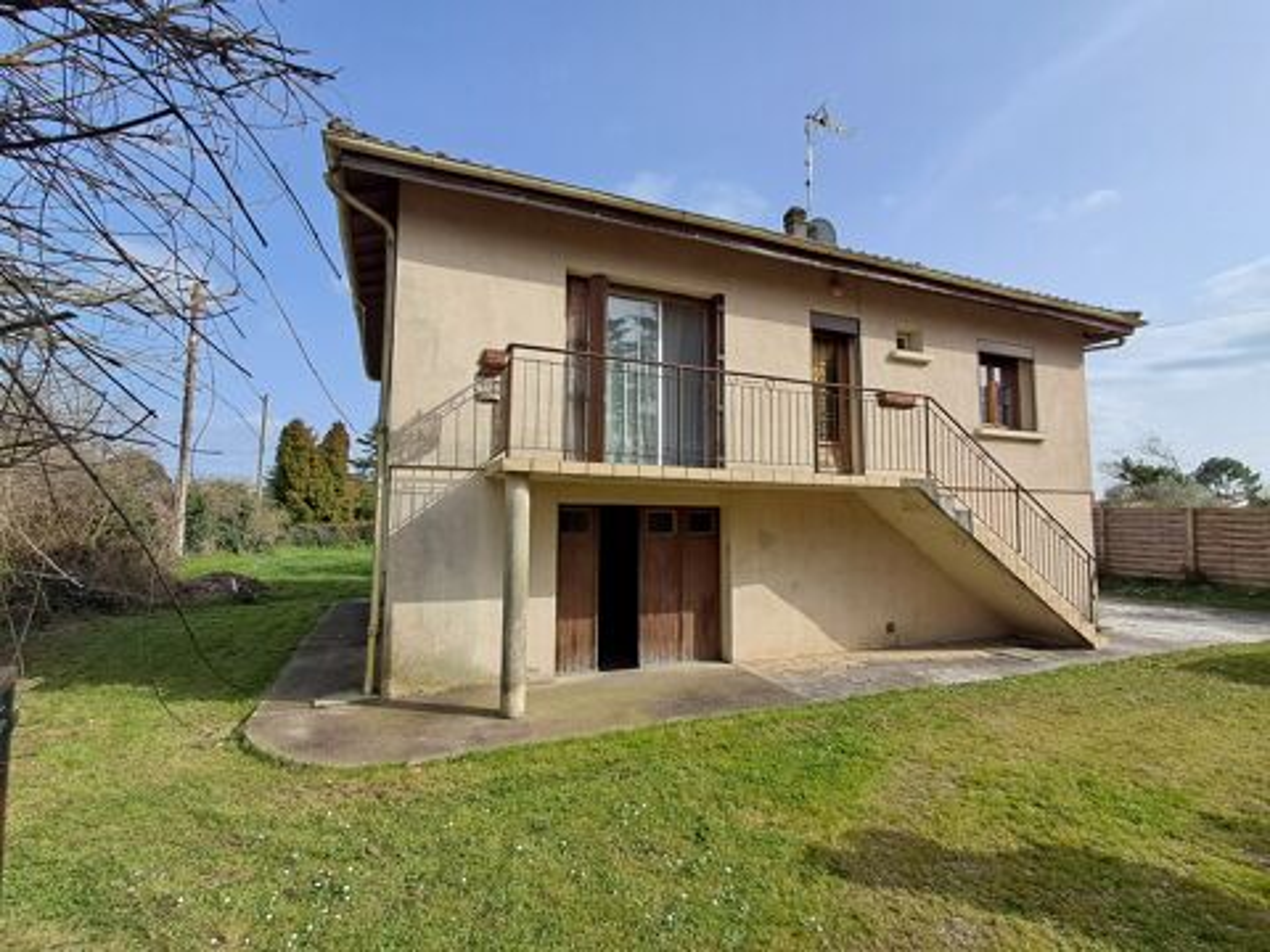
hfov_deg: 94.5
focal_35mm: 16
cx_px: 635
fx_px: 587
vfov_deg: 78.1
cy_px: 476
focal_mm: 1.64
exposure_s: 1/1534
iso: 40
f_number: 2.2
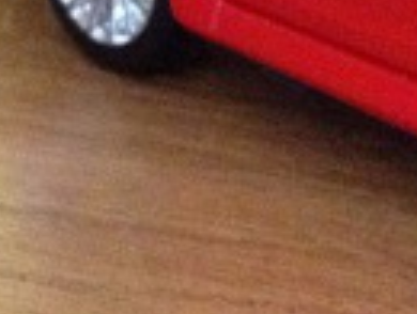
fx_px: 2595
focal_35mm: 215
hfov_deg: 9.0
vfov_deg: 6.7
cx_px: 568
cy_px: -317
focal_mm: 4.28
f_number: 2.4
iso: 800
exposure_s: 1/15
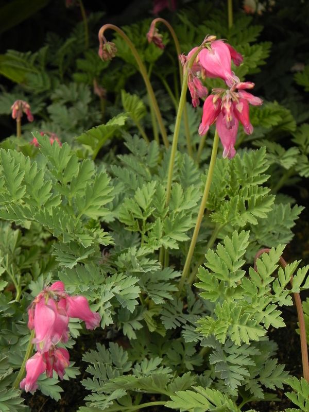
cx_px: 154
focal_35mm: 75
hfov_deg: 19.6
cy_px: 206
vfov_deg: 26.0
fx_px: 893
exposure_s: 1/500
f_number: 4
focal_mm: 13.4
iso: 160
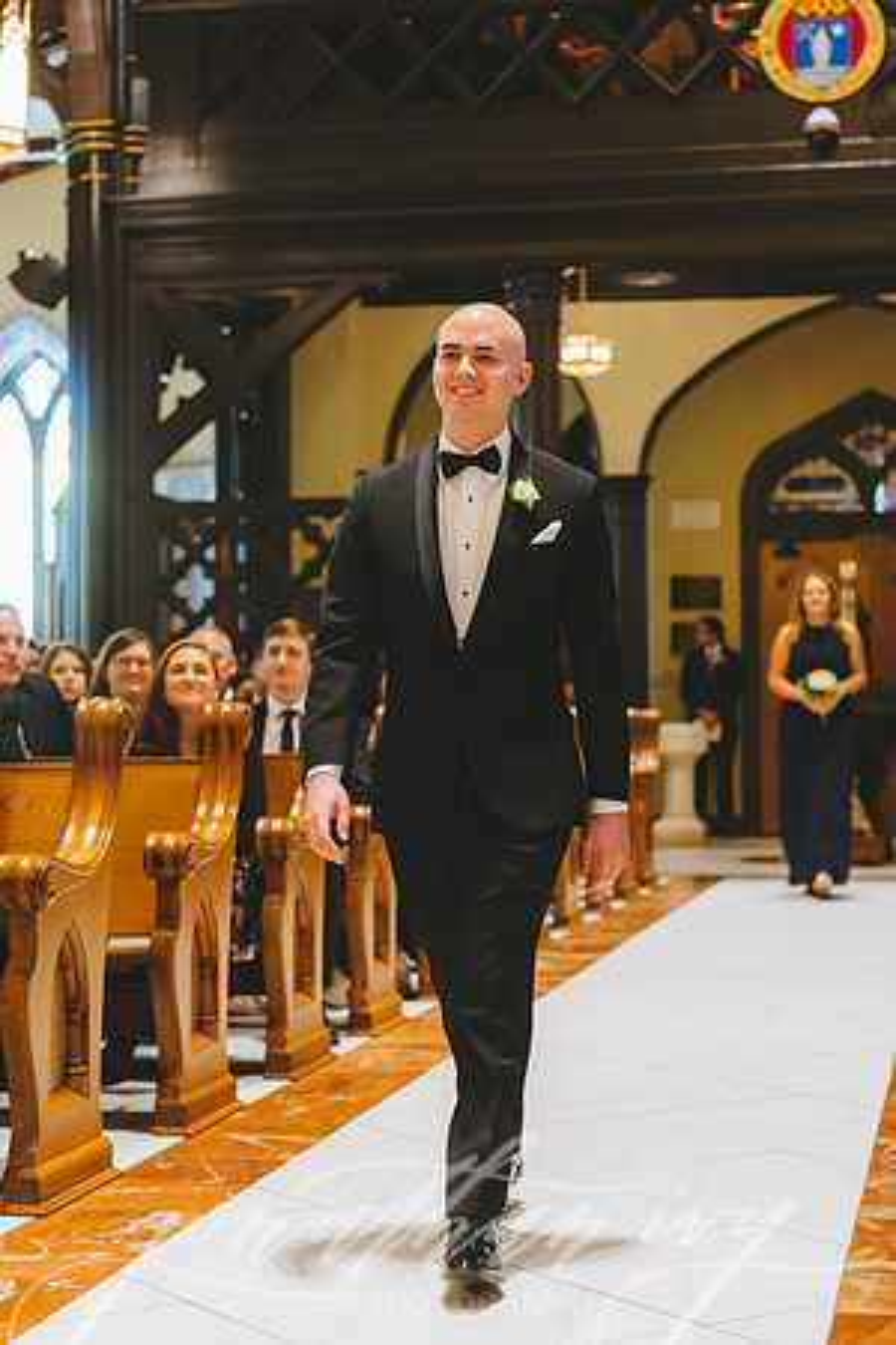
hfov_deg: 19.5
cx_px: 448
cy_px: 672
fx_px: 2613
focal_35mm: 70
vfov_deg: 28.8
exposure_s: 1/125
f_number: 3.5
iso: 2500
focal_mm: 70
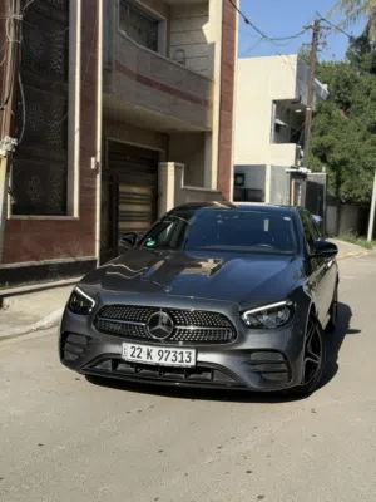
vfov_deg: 39.7
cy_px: 251
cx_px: 188
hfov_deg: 30.3
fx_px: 695
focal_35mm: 48
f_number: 1.78
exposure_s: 1/4098
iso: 100
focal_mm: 6.76
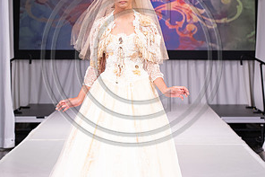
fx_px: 949
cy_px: 57
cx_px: 132
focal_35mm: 129
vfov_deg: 10.6
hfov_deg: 15.9
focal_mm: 85
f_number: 5.6
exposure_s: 1/400
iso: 2000
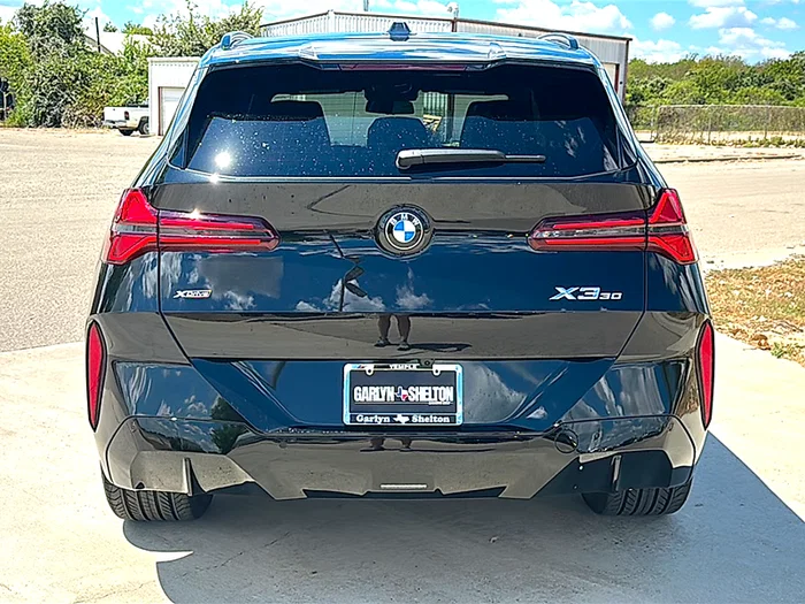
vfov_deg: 35.1
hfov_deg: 45.8
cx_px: 402
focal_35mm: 41
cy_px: 302
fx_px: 953
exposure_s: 1/4219
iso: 80
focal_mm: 6.86
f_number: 1.78
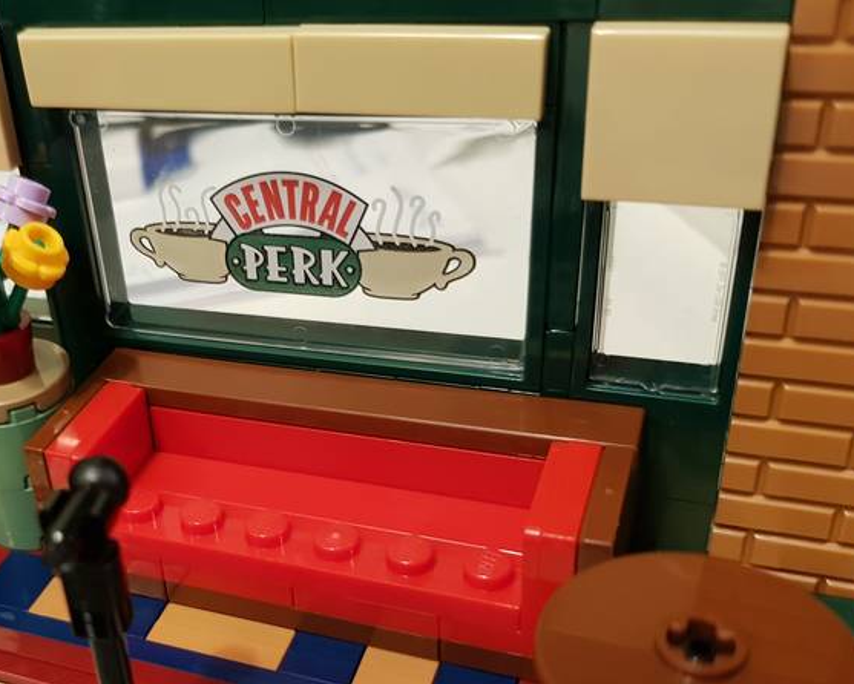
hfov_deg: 43.1
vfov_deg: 36.2
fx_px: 1037
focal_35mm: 41
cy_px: 442
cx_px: 192
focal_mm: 4.2
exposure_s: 1/17
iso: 200
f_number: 1.7
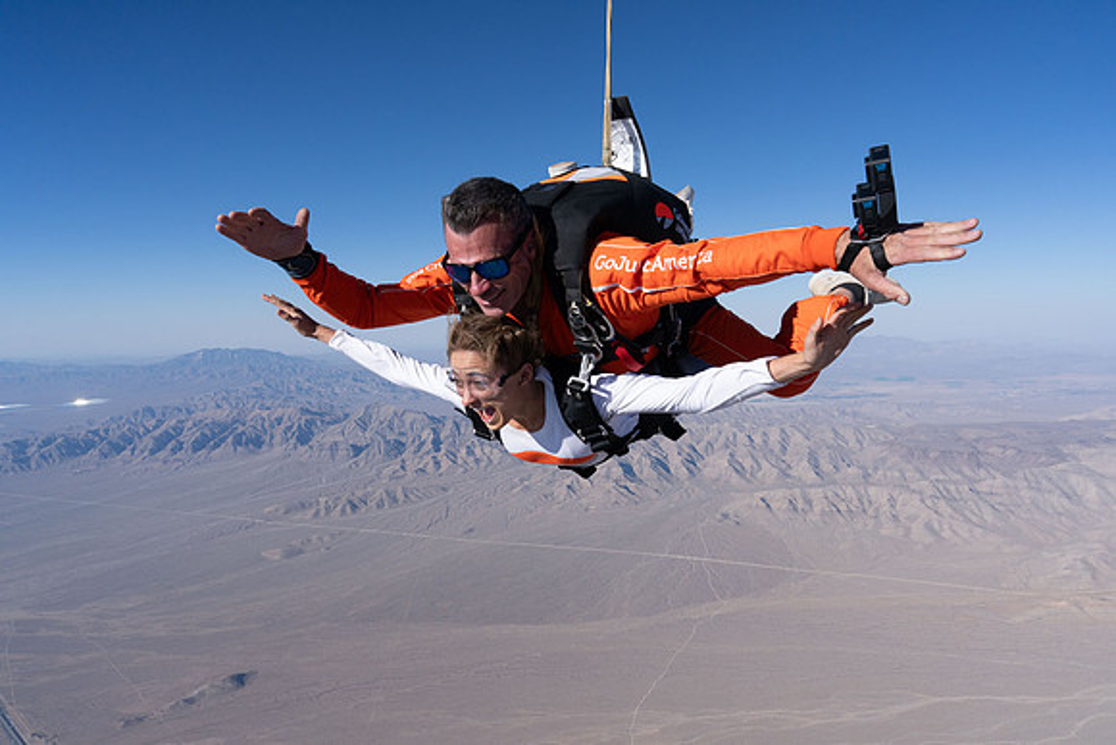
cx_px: 558
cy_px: 372
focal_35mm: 24
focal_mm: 24
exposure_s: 1/2000
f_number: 11
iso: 800
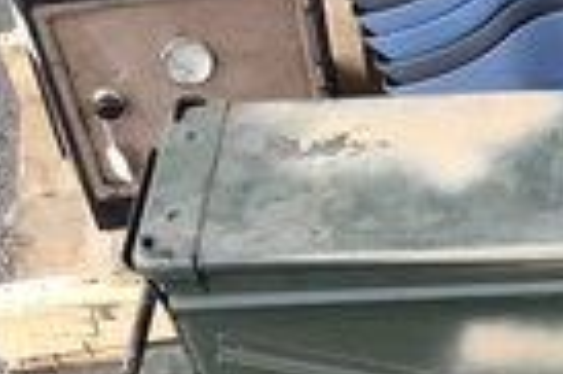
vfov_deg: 13.6
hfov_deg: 19.9
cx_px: 736
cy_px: 579
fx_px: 1468
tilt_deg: -55.4
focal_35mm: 94
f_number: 2.4
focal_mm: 3.3
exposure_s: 1/120
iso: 50
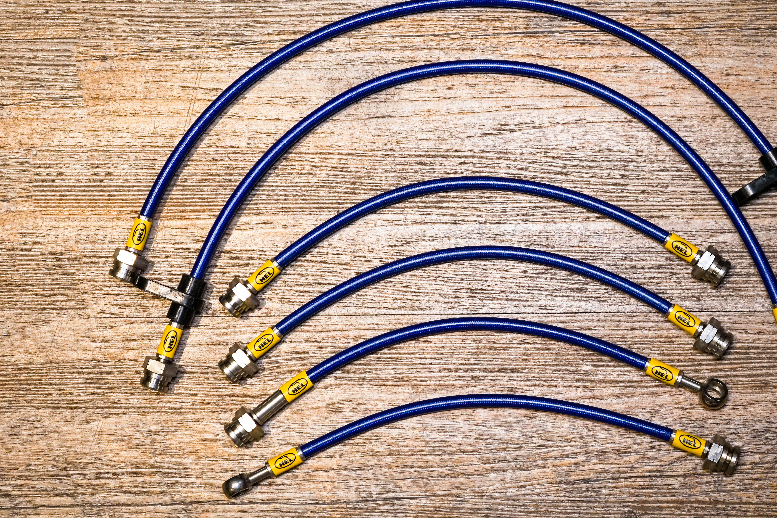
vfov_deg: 19.7
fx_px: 1489
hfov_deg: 29.2
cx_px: 470
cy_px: 253
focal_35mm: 69
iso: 1000
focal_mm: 57
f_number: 7.1
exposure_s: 1/100
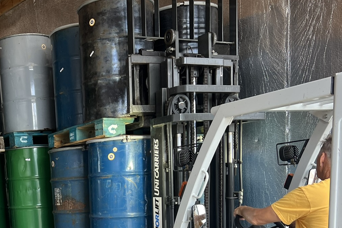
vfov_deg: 23.2
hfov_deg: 35.0
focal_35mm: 55
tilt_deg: -7.6
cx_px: 64
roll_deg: +4.2
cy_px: 245
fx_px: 522
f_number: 1.5
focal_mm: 5.7
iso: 64
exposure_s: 1/121
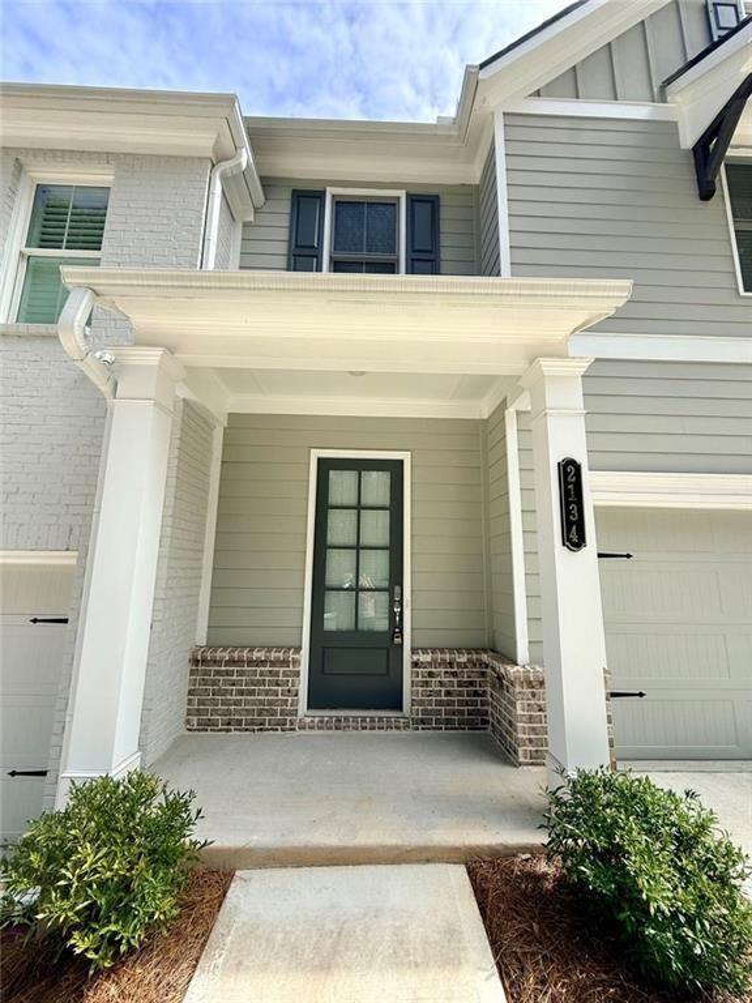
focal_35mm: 14
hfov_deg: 85.7
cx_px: 376
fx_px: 406
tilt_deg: +11.3
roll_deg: -0.7
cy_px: 502
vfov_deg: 102.1
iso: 50
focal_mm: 2.22
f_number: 2.2
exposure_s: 1/751
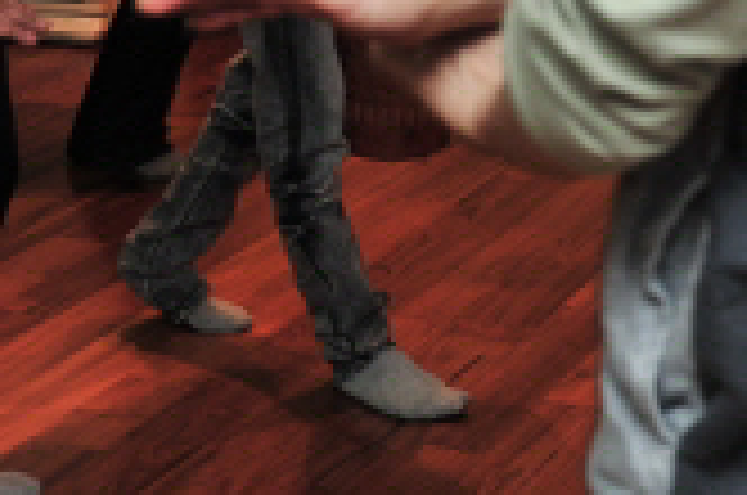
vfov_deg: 11.0
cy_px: -380
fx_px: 2402
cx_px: 369
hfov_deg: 17.7
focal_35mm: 116
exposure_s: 1/100
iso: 1000
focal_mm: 32
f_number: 4
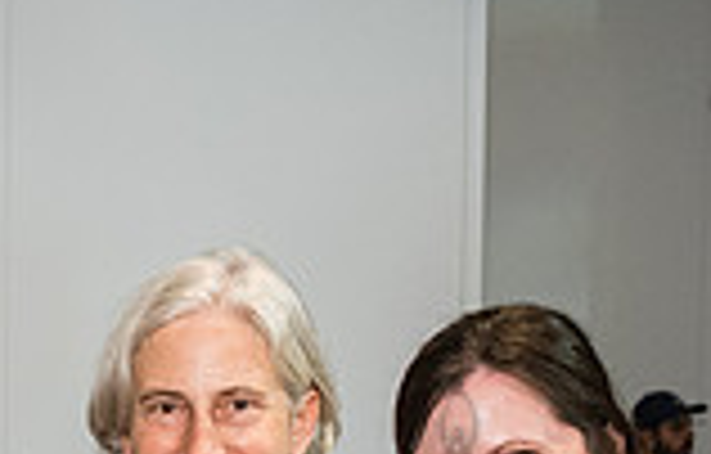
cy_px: 576
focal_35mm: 130
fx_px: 2535
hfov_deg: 15.7
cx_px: -7
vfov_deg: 10.1
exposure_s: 1/250
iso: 4000
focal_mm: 27
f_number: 5.6
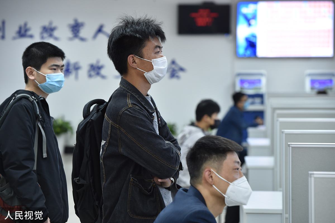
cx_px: 168
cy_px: 112
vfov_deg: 8.3
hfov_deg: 12.5
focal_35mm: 165
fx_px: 1535
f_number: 6.3
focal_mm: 165
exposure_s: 1/40
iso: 1600
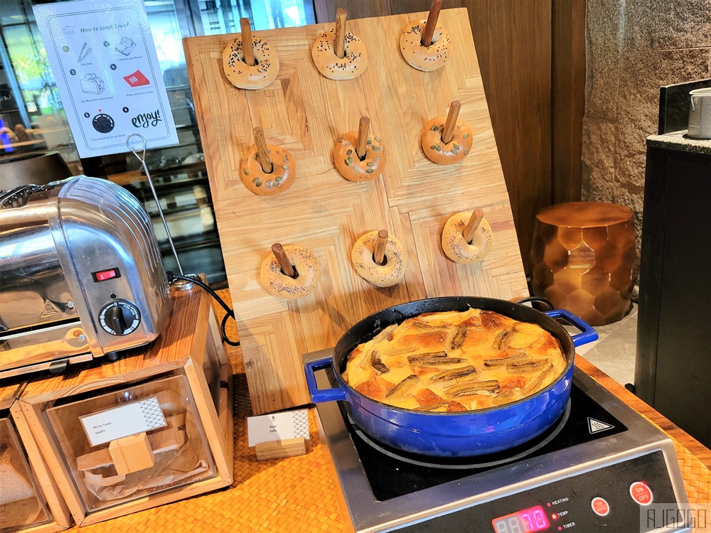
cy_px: 266
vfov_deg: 53.1
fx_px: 534
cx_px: 356
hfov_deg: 67.3
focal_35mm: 26
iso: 500
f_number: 1.8
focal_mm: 5.4
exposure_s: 1/50
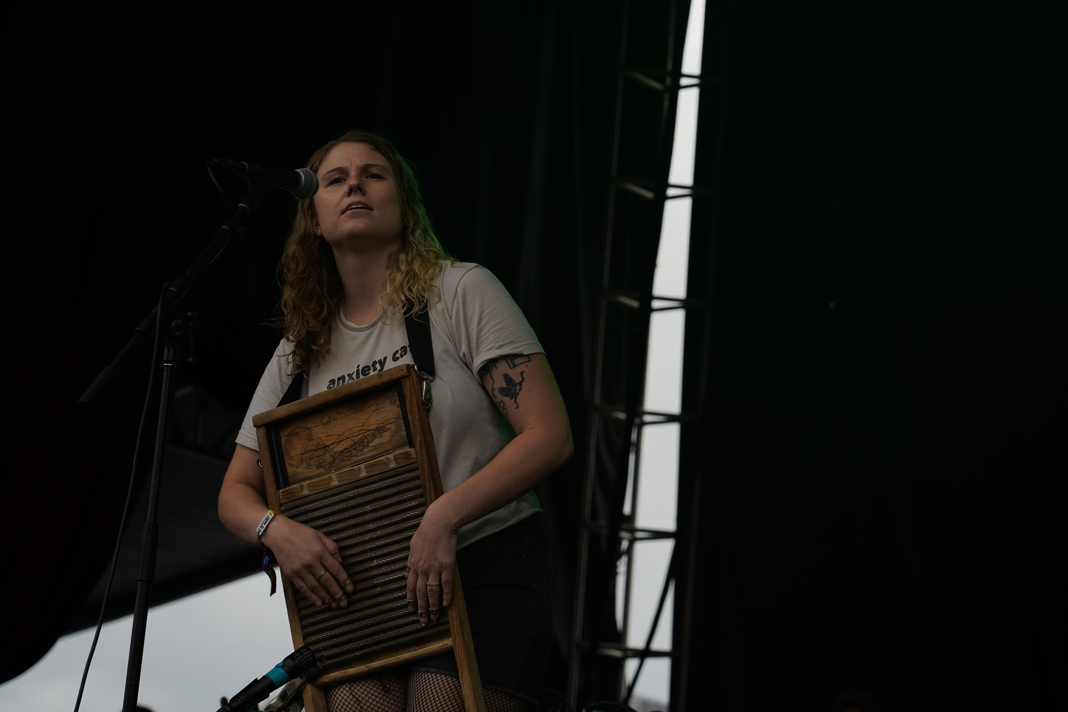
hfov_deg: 19.5
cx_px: 534
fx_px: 3115
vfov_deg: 13.0
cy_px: 356
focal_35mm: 105
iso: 100
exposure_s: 1/400
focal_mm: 105
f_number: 6.3
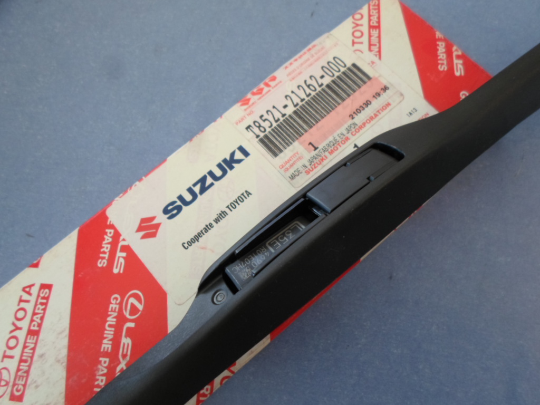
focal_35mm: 25
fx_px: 390
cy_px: 202
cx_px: 270
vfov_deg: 54.9
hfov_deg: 69.4
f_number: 2.5
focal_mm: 4.5
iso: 80
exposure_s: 1/90
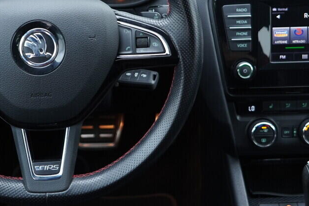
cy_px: 72
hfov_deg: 24.5
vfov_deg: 16.4
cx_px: 133
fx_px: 712
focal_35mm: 83
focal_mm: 24
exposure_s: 1/40
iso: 320
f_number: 2.8
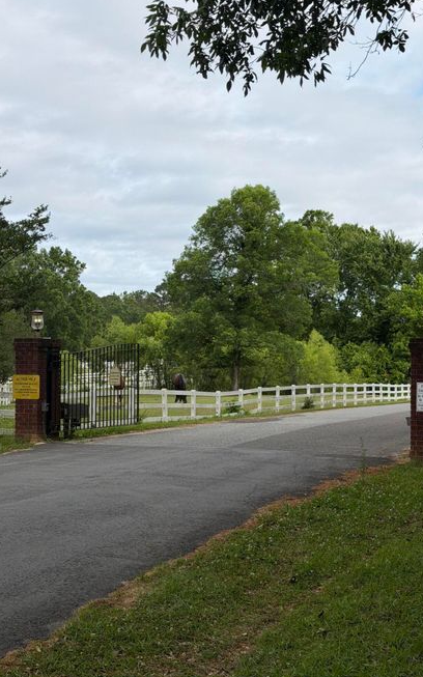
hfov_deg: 24.9
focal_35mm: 52
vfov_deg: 38.9
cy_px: 341
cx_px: 223
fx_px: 959
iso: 64
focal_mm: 6.76
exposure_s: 1/4587
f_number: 1.78
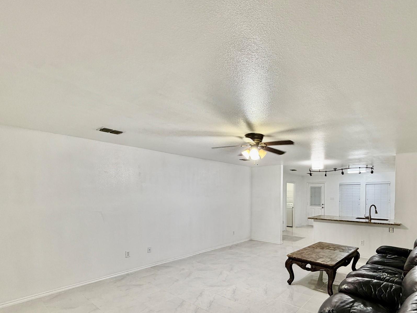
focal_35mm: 18
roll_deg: +0.1
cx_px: 259
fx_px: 217
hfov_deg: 86.1
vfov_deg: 70.4
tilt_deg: -1.0
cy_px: 197
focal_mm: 2.22
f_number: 2.2
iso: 200
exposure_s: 1/60
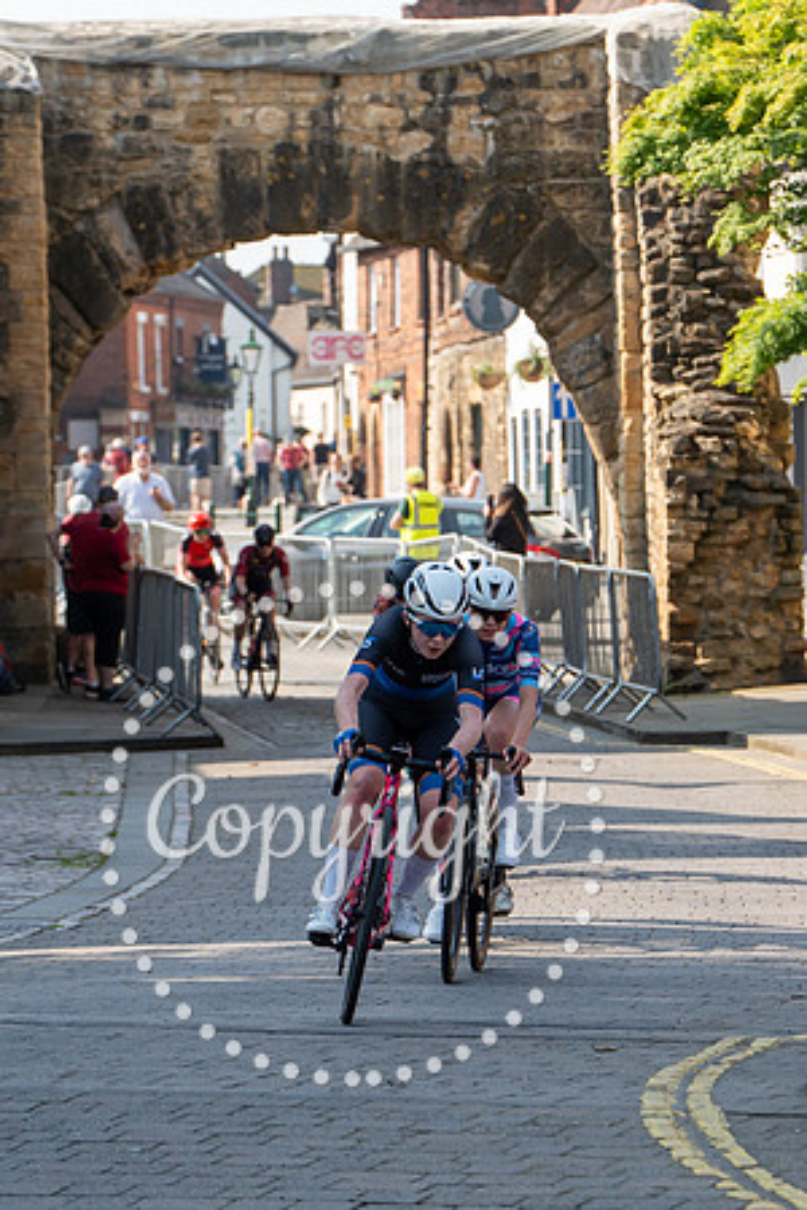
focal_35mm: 225
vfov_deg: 9.2
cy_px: 720
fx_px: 7561
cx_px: 522
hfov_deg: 6.1
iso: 200
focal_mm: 126
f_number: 5
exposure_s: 1/640
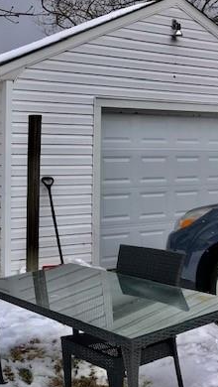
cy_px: 200
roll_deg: -0.1
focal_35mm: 50
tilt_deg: -2.7
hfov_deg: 22.3
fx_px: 513
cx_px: -37
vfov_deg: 41.3
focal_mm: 3.99
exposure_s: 1/1263
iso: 20
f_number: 1.8
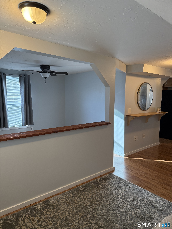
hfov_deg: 56.8
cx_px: 86
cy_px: 114
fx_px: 159
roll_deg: -0.7
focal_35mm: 24
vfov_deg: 71.6
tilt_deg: -6.7
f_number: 1.78
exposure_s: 1/96
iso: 200
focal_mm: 6.76
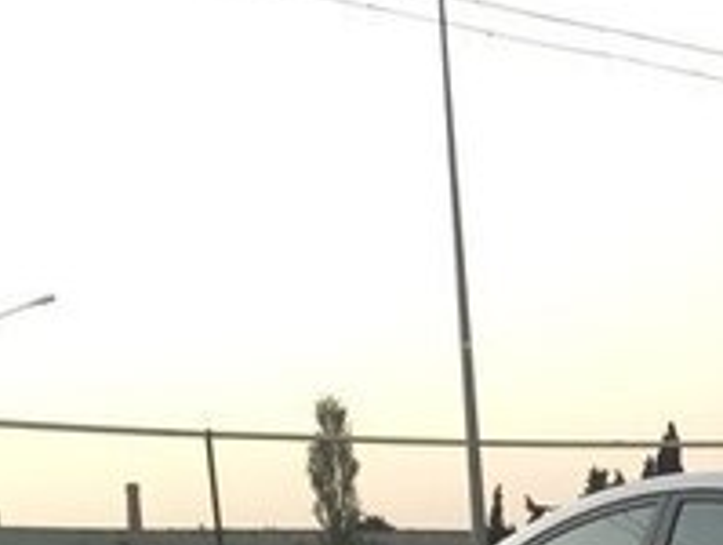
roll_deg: +1.2
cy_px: 758
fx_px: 2009
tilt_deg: -2.8
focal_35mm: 96
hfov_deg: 18.5
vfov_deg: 14.6
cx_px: 1014
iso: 100
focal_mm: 4.15
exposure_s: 1/33
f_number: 2.2
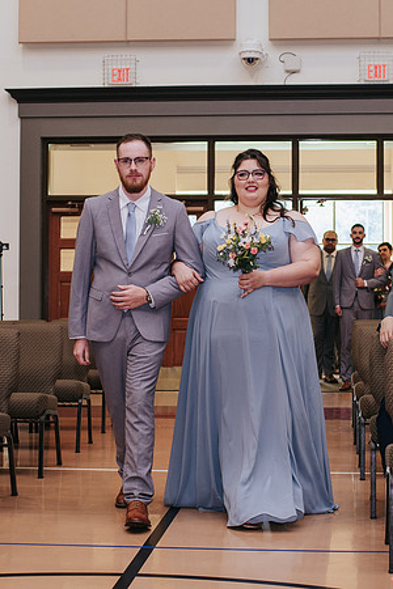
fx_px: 1190
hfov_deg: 18.7
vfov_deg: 27.8
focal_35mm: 73
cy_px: 264
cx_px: 228
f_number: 3.2
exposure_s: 1/200
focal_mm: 35
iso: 900
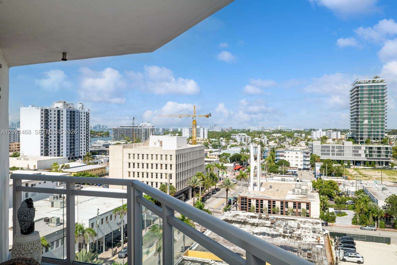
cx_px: 198
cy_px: 132
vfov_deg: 45.0
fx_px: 320
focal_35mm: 29
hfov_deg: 63.7
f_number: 10
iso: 200
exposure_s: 1/320
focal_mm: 29
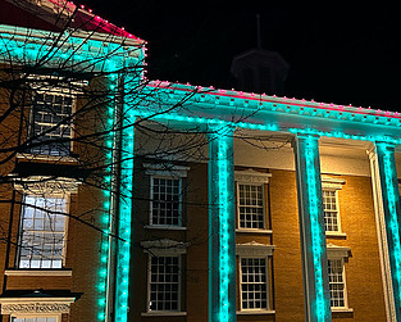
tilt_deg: +18.2
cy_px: 247
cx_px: 369
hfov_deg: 36.7
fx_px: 558
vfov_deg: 31.5
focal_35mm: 47
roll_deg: +5.4
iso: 640
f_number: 1.5
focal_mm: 5.7
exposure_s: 1/40
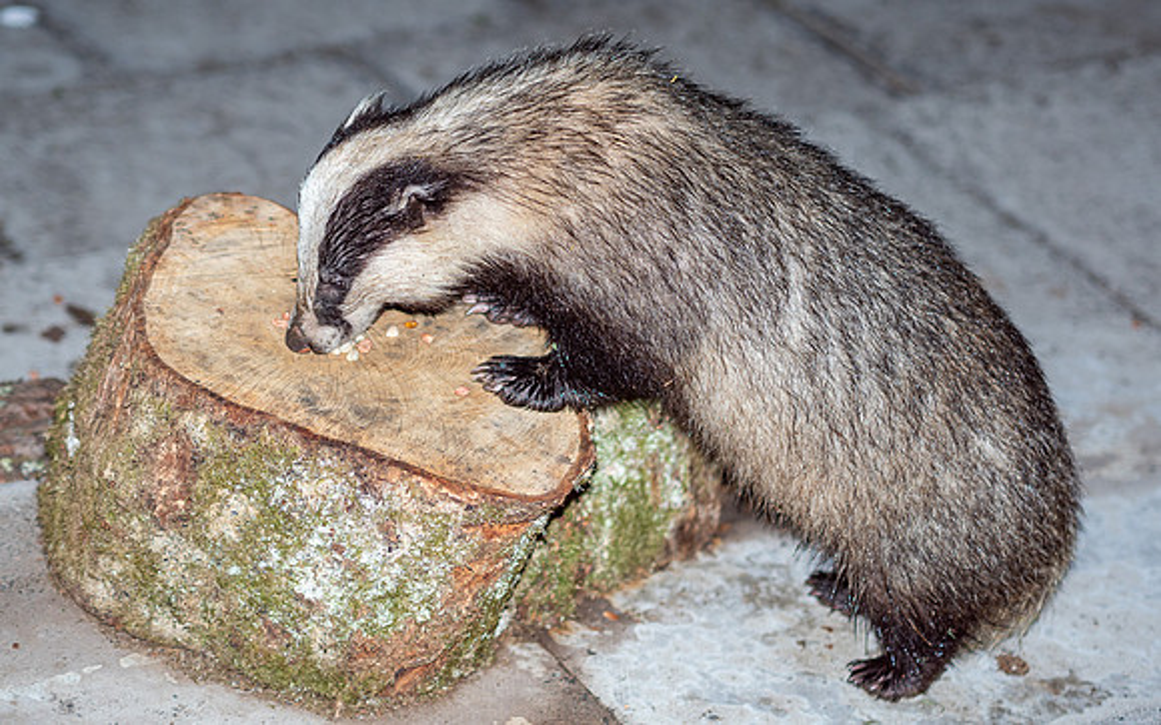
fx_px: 3017
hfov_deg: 21.8
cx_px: 580
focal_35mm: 95
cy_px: 290
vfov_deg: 13.7
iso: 200
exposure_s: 1/250
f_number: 1.8
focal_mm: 45
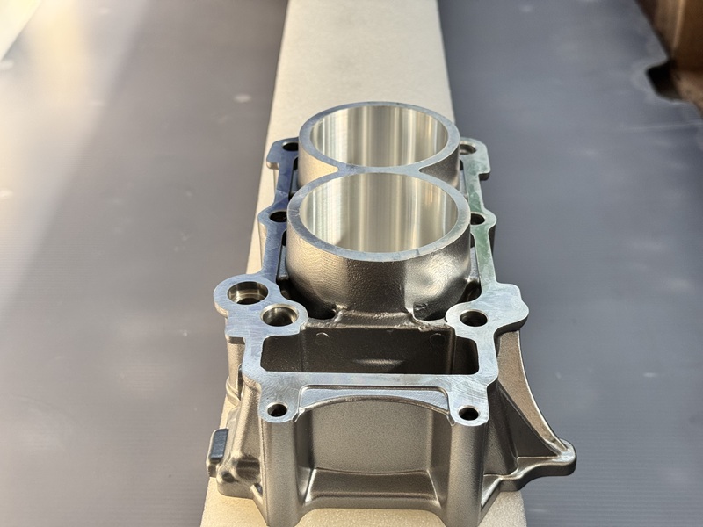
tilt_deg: -33.5
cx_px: 352
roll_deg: +1.8
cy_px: 264
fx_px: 975
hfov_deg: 39.7
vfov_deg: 30.3
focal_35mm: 48
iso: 100
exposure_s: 1/98
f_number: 1.78
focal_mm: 6.76
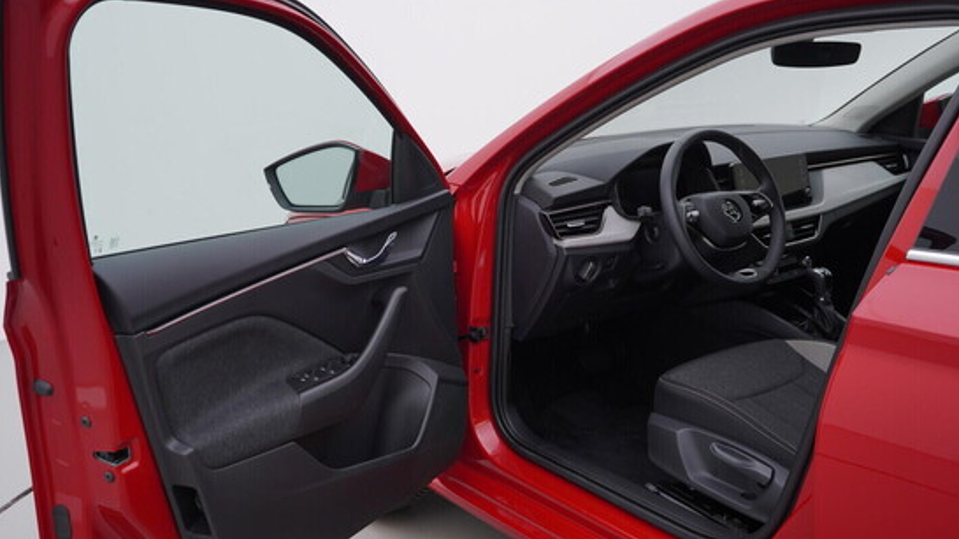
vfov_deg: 31.2
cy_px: 271
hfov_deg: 52.8
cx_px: 480
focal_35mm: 38
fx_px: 966
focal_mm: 24
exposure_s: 1/80
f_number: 4
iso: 125
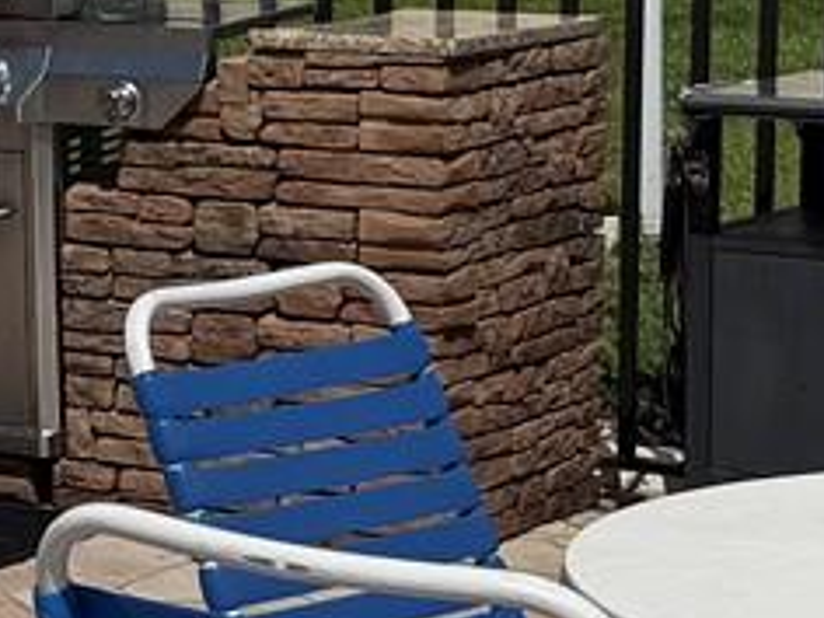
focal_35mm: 163
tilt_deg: -3.5
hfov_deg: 11.0
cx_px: -814
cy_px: -45
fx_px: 3880
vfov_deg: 9.0
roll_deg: -0.2
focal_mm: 6.76
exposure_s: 1/11905
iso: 80
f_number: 1.78
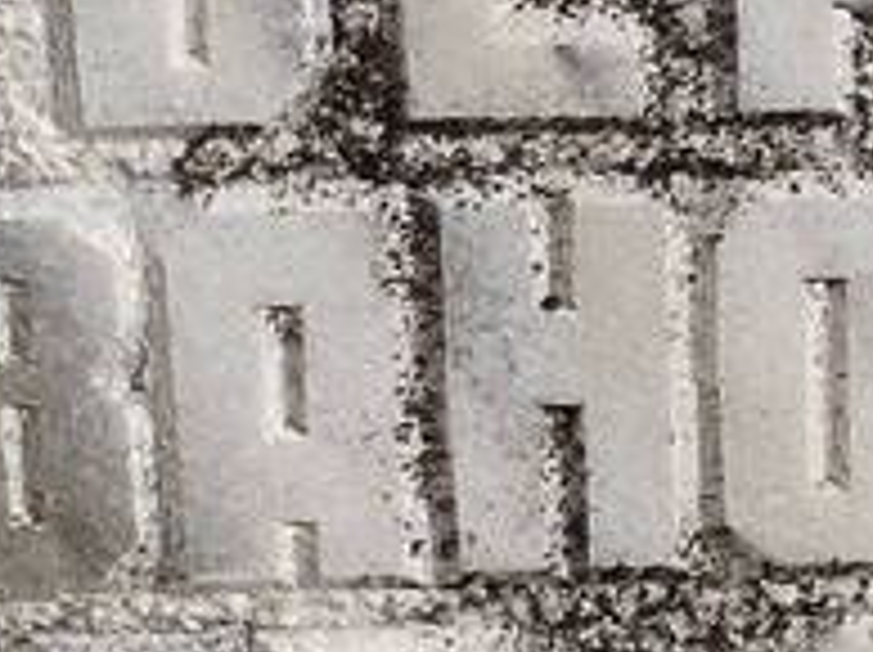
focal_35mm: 132
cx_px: 580
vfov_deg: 11.2
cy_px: 85
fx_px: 3325
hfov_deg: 14.9
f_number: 1.79
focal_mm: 4.7
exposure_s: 1/1173
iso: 50
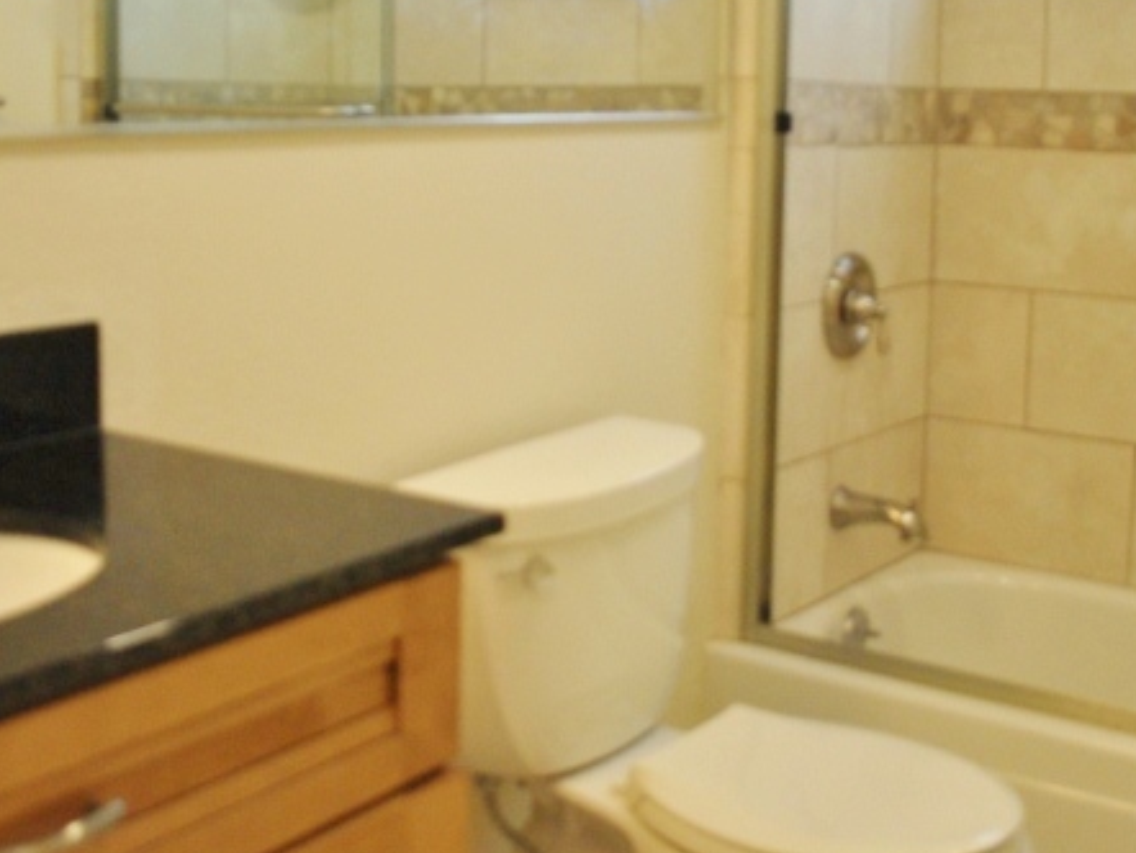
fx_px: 1543
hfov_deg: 40.4
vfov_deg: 30.5
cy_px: 243
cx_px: 573
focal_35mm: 47
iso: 400
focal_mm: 18
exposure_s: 1/100
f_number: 3.5
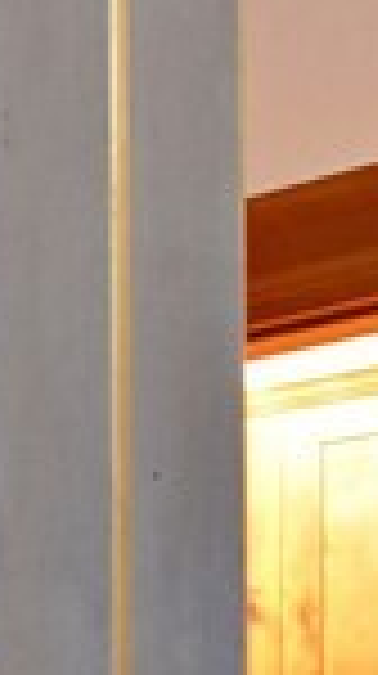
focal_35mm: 114
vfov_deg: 16.8
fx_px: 2038
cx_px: -1004
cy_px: 1048
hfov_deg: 7.9
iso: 3200
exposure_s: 1/30
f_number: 4.5
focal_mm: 10
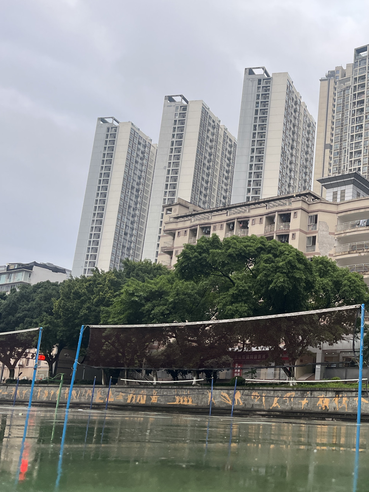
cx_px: 359
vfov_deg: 45.7
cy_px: 272
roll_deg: -3.1
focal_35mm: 41
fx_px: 583
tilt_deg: +13.6
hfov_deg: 32.6
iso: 100
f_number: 1.6
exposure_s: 1/121
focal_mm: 5.1
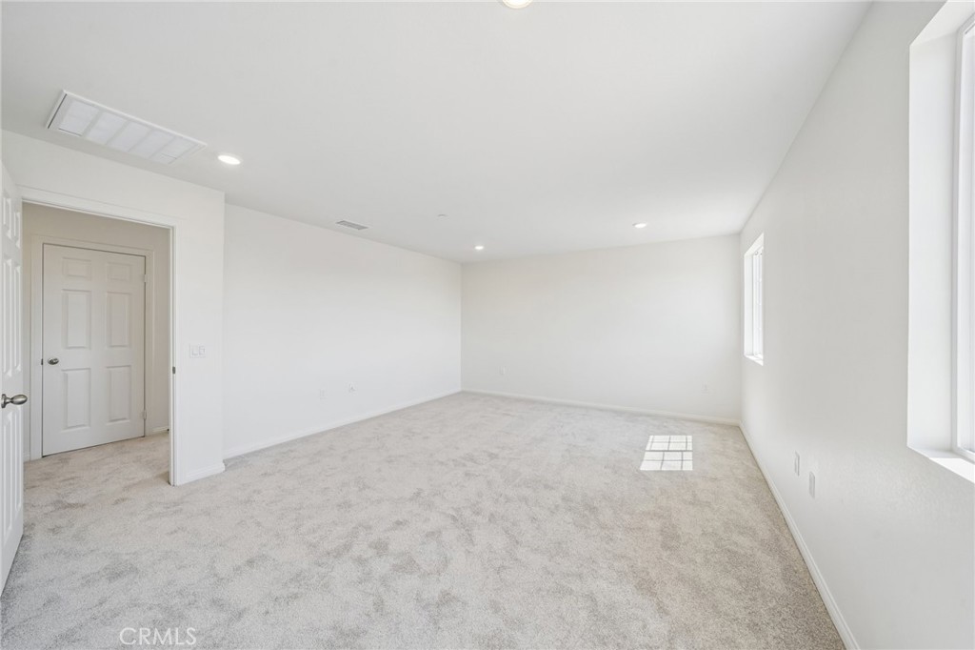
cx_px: 488
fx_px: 325
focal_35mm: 12
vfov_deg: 90.0
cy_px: 325
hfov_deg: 112.6
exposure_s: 1/30
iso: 125
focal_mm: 12
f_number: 8
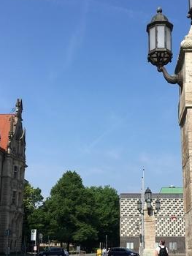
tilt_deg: +10.4
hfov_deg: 27.4
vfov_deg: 35.9
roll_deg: +0.9
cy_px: 165
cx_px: 127
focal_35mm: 53
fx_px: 391
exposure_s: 1/1603
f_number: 2.2
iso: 25
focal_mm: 4.15
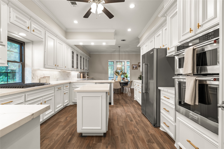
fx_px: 100
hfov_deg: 96.7
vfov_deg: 73.7
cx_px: 112
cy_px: 74
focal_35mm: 16
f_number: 9
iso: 200
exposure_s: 2
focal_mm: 16
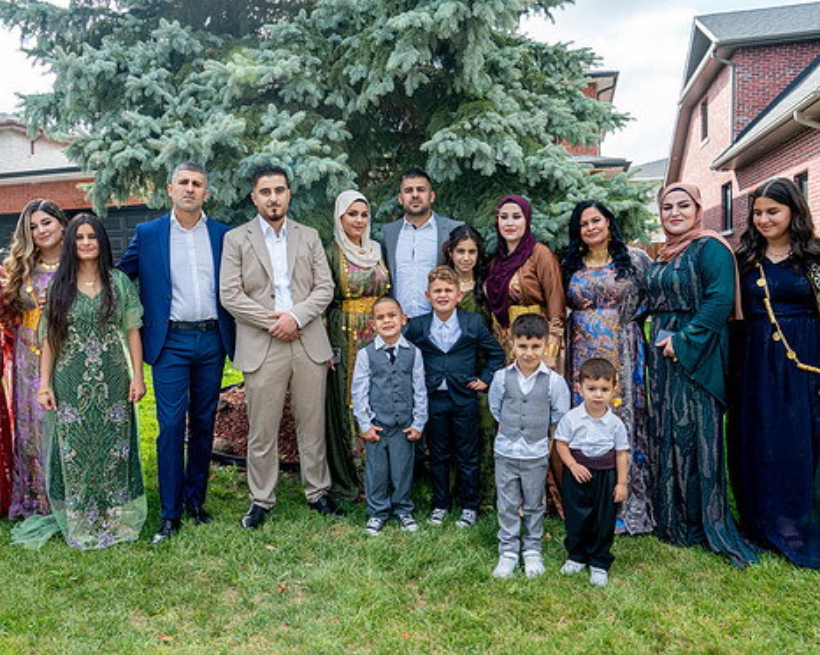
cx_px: 358
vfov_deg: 51.5
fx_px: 679
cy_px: 320
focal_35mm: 28
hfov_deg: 62.0
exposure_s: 1/320
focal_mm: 24
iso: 320
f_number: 7.1
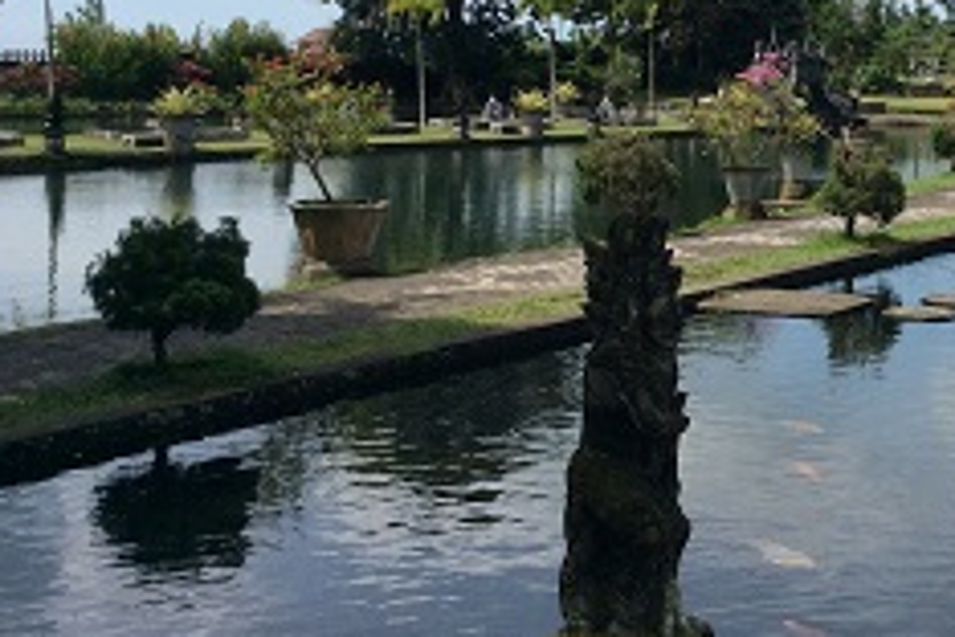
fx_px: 1751
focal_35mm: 66
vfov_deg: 20.5
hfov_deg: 28.9
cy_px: 176
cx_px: 914
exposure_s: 1/1845
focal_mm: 3.3
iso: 32
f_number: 2.4
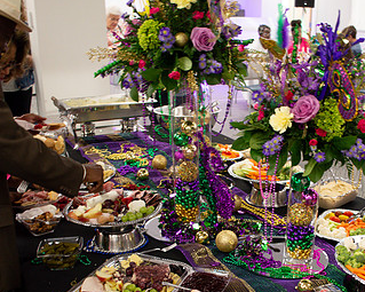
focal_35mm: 46
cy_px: 208
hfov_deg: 40.0
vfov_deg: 32.3
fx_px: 497
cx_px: 231
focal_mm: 18
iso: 400
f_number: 3.5
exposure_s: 1/20
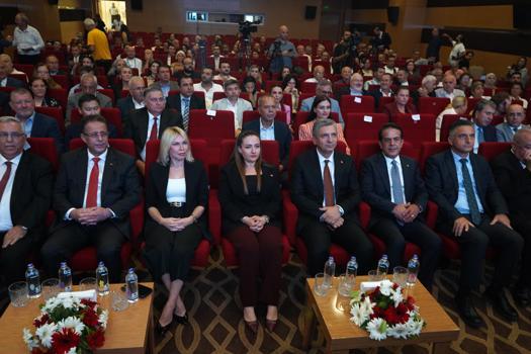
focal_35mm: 28
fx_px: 413
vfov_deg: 46.4
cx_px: 266
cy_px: 177
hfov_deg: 65.5
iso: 5000
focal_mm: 28
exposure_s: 1/200
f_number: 3.5
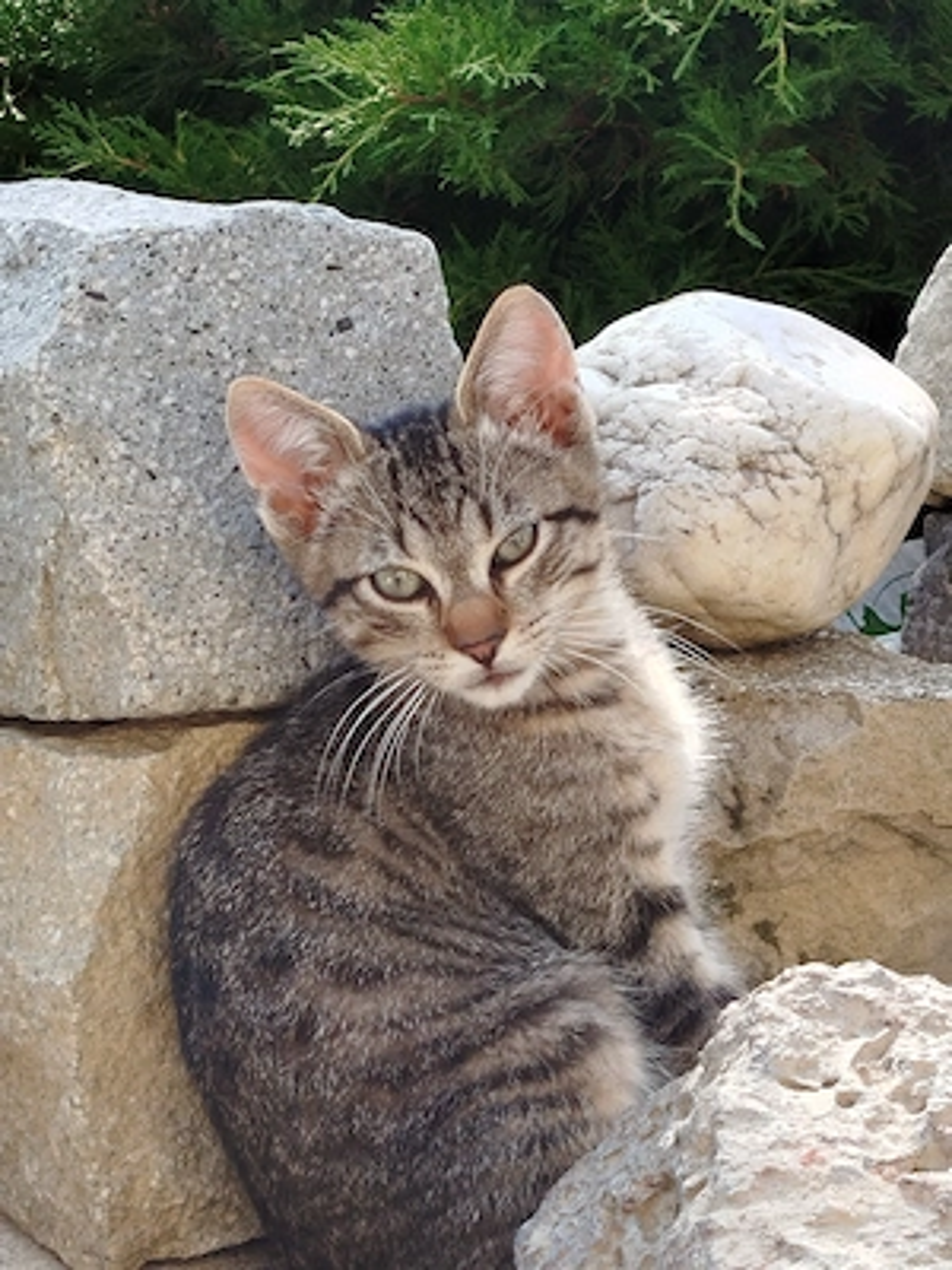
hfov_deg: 11.5
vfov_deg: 15.3
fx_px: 4730
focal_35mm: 129
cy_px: 635
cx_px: 476
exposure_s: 1/120
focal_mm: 5.31
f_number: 1.7
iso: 50
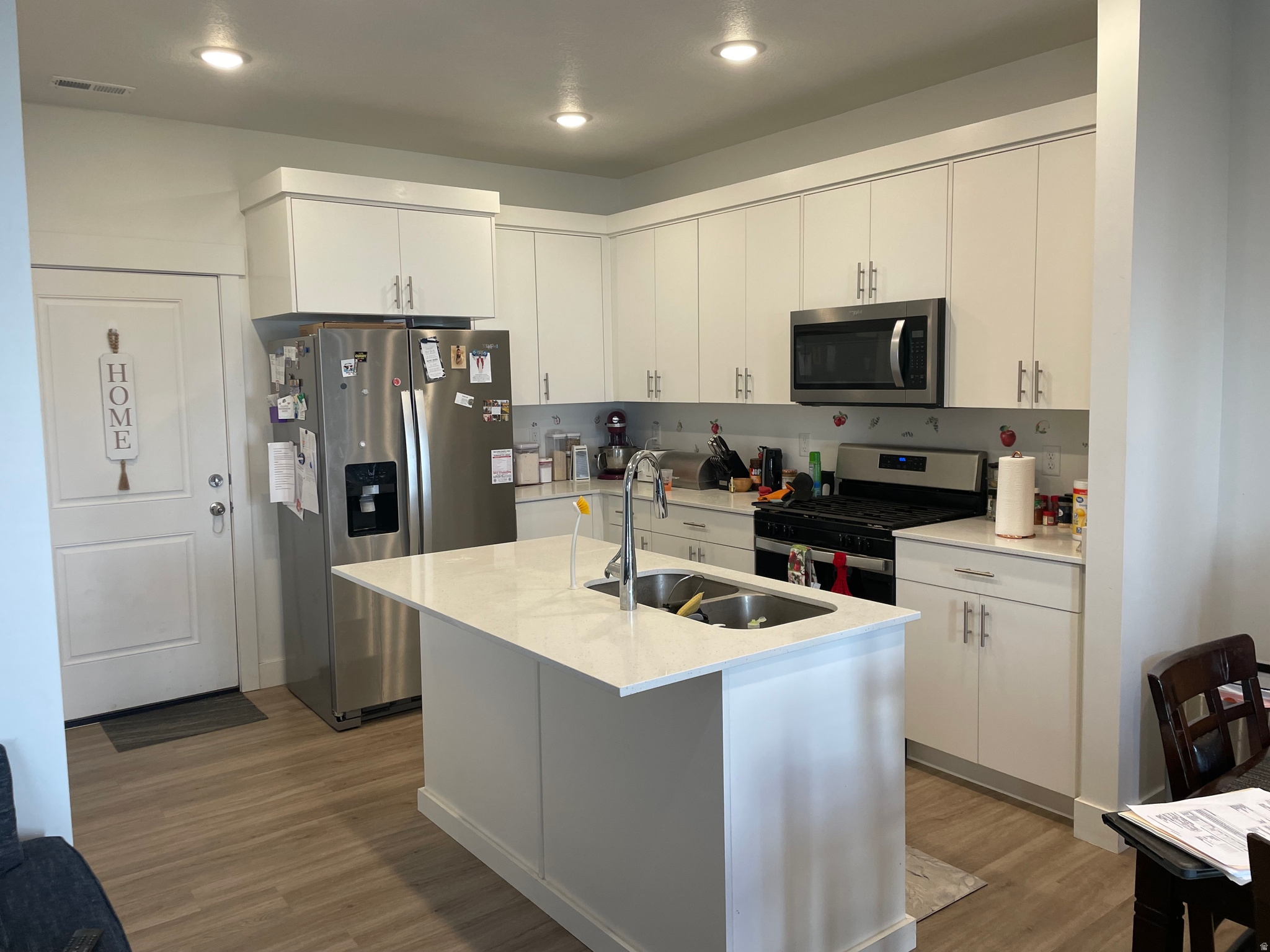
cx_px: 635
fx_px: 954
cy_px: 476
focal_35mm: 26
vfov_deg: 53.1
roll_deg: +1.5
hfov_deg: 67.3
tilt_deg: -4.4
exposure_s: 1/120
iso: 80
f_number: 1.6
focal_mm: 4.2
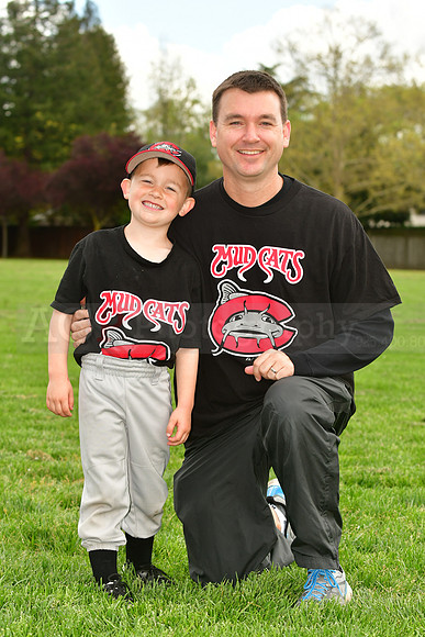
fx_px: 1858
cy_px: 318
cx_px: 212
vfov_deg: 19.5
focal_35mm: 105
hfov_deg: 13.0
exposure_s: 1/500
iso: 200
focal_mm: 70
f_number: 5
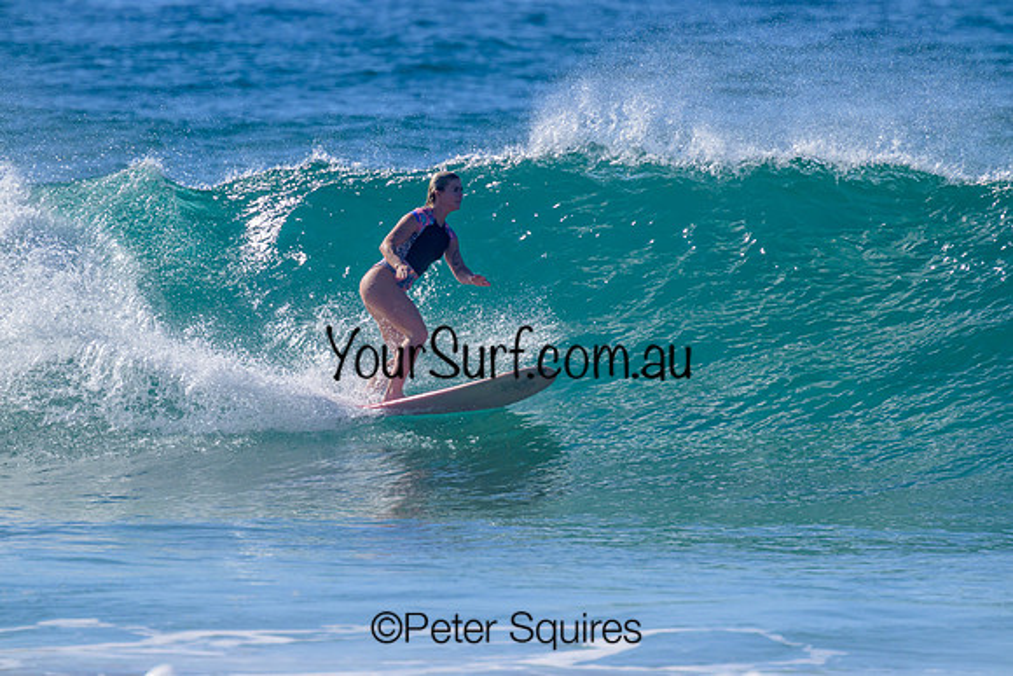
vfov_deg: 1.7
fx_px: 22515
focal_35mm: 800
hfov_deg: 2.6
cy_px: 338
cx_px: 506
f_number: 11
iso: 900
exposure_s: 1/2000
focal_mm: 800
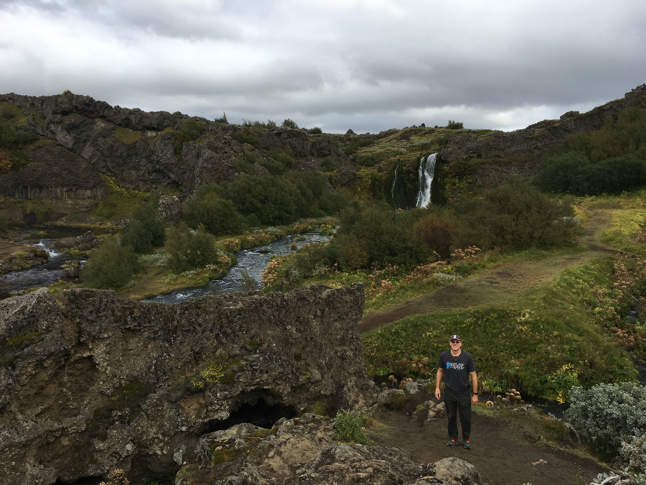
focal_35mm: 29
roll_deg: +0.3
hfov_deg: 61.7
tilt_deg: -5.9
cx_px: 323
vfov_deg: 48.2
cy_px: 242
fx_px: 541
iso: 25
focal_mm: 4.15
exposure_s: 1/864
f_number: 2.2
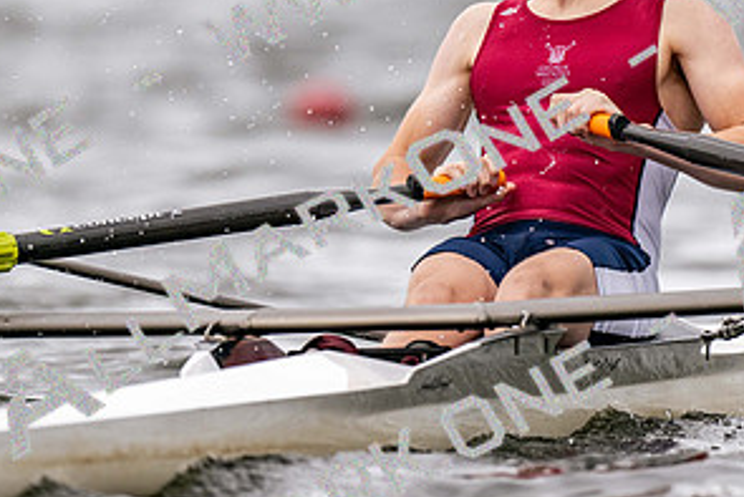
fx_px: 24377
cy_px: 69
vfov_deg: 1.2
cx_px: 514
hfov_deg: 1.7
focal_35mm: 1179
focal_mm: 600
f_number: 4
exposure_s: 1/2500
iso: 400
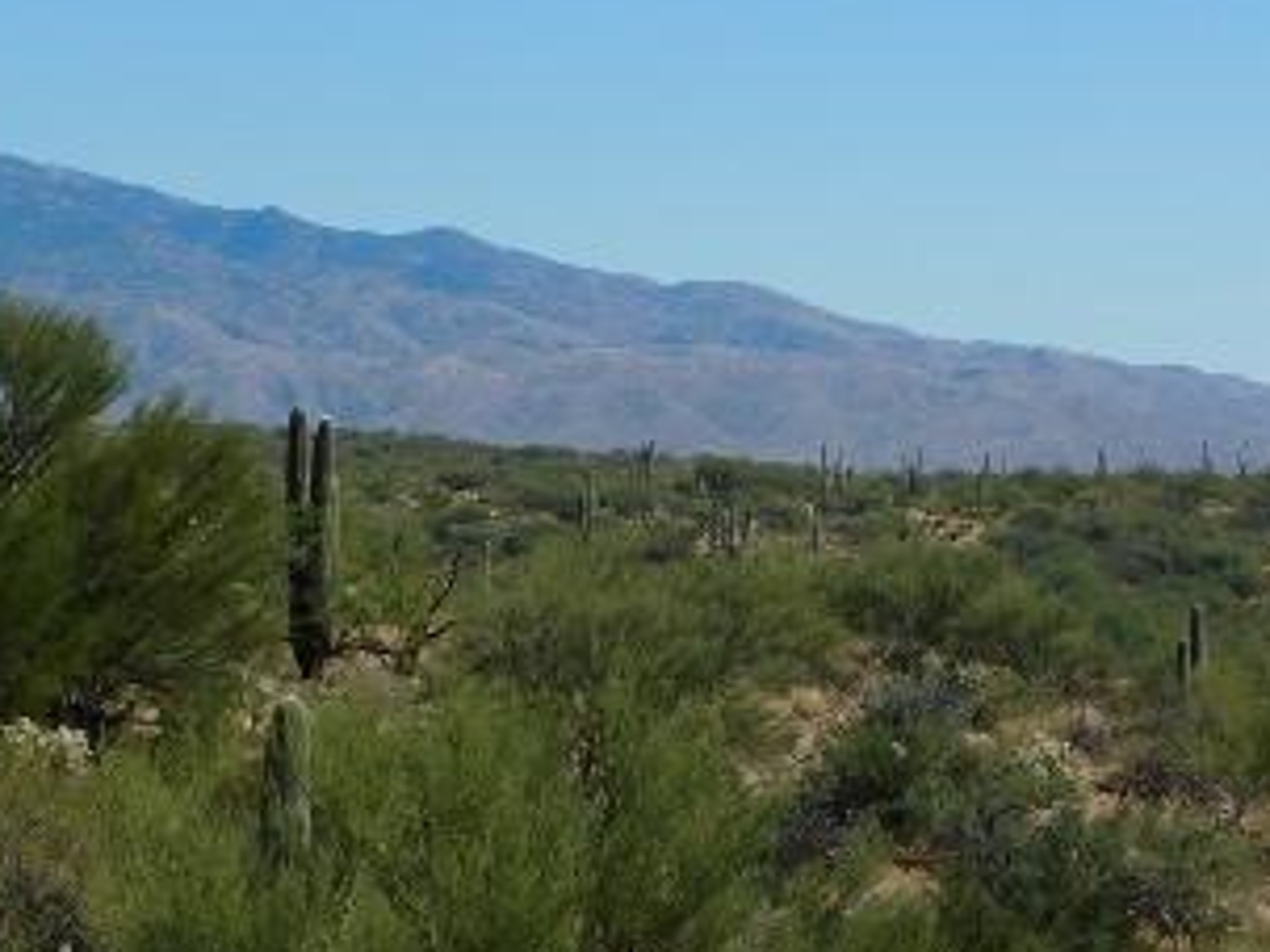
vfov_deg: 9.9
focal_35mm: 150
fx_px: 5501
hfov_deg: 13.2
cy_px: 507
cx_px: 692
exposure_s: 1/1250
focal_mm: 12.6
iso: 125
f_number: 4.3
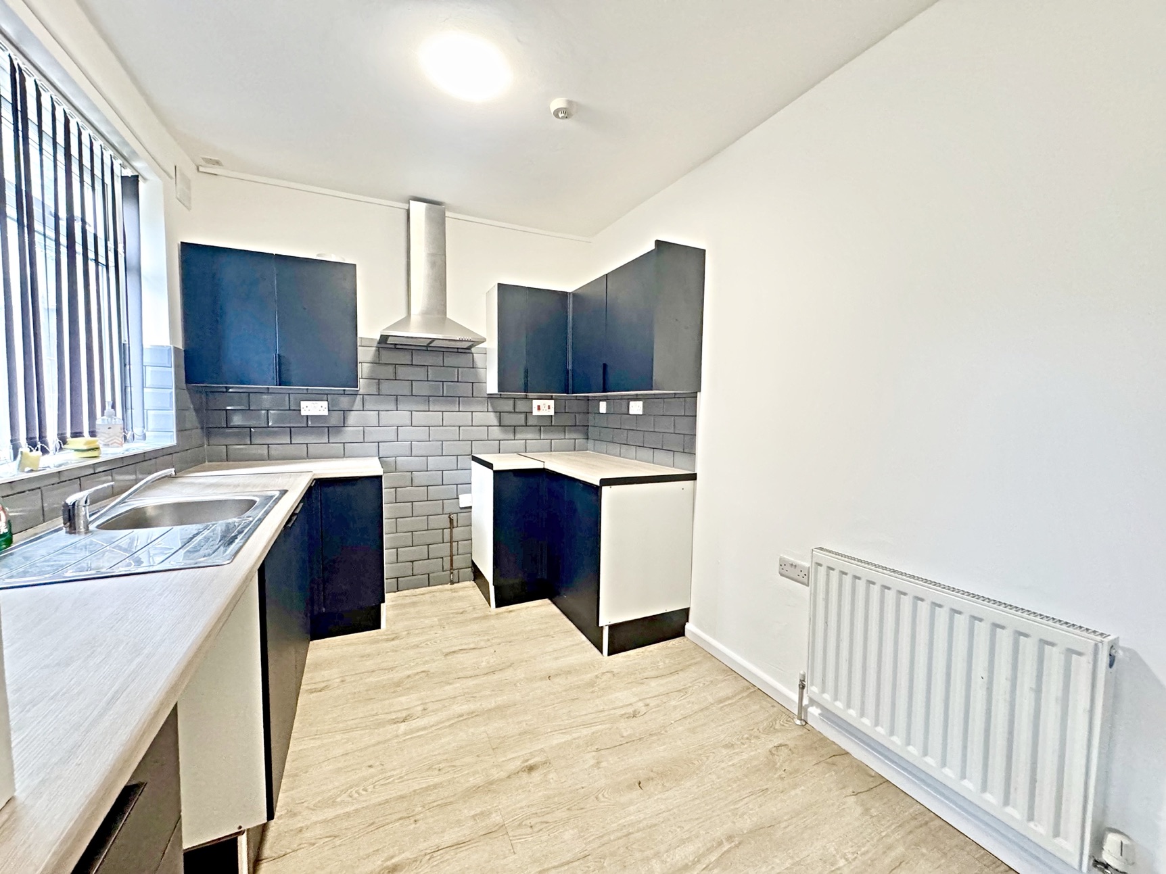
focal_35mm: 14
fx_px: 472
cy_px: 437
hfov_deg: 102.1
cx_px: 583
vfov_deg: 85.7
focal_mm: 2.22
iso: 640
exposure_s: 1/50
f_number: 2.2
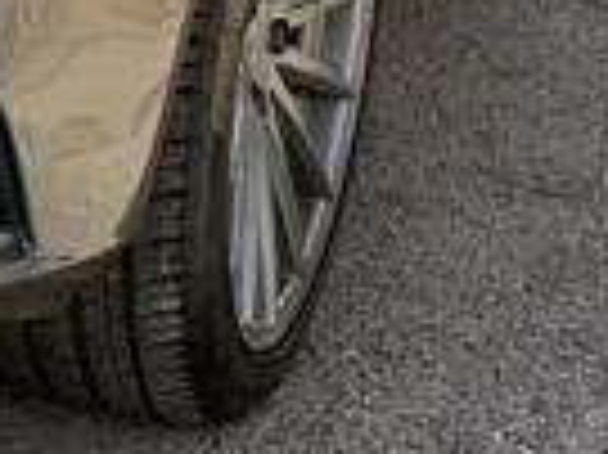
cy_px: -481
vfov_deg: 5.9
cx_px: -707
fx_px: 4334
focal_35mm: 247
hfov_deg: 7.6
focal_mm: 6
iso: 20
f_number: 2
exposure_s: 1/737
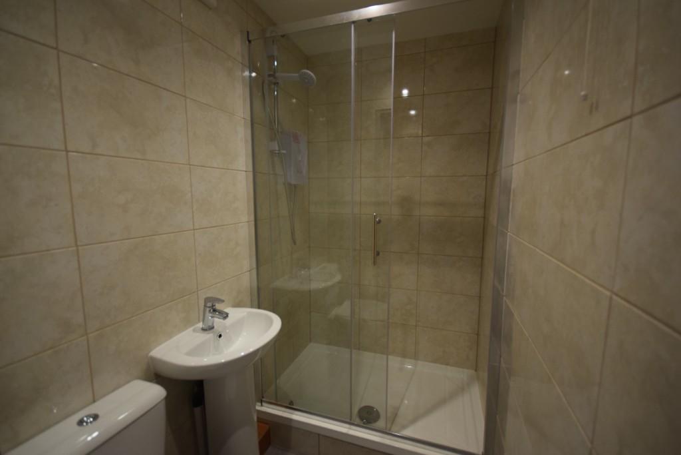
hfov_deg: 100.4
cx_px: 340
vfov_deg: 77.3
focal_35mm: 15
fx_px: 284
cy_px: 228
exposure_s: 1/60
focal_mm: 10
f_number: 4
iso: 450
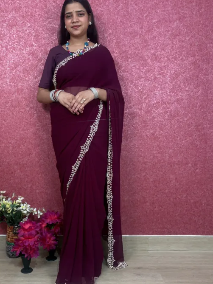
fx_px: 287
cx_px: 75
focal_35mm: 35
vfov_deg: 52.6
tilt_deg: -4.6
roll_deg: +0.8
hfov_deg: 40.3
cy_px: 148
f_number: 1.6
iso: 40
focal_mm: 5.96
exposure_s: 1/100
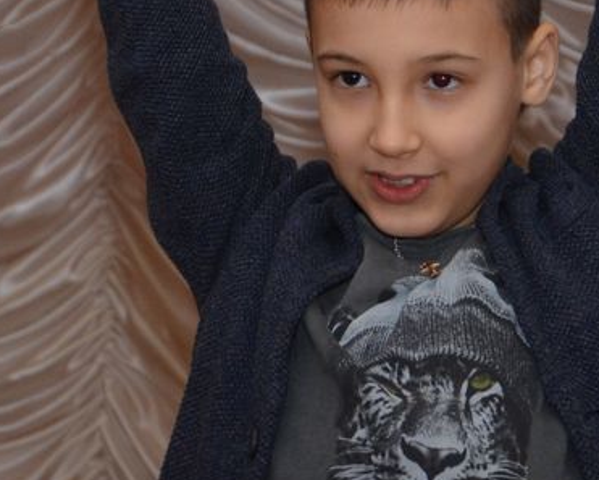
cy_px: -93
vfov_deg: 5.8
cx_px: 423
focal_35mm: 265
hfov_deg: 7.3
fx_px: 4699
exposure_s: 1/250
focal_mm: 50
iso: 800
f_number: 5
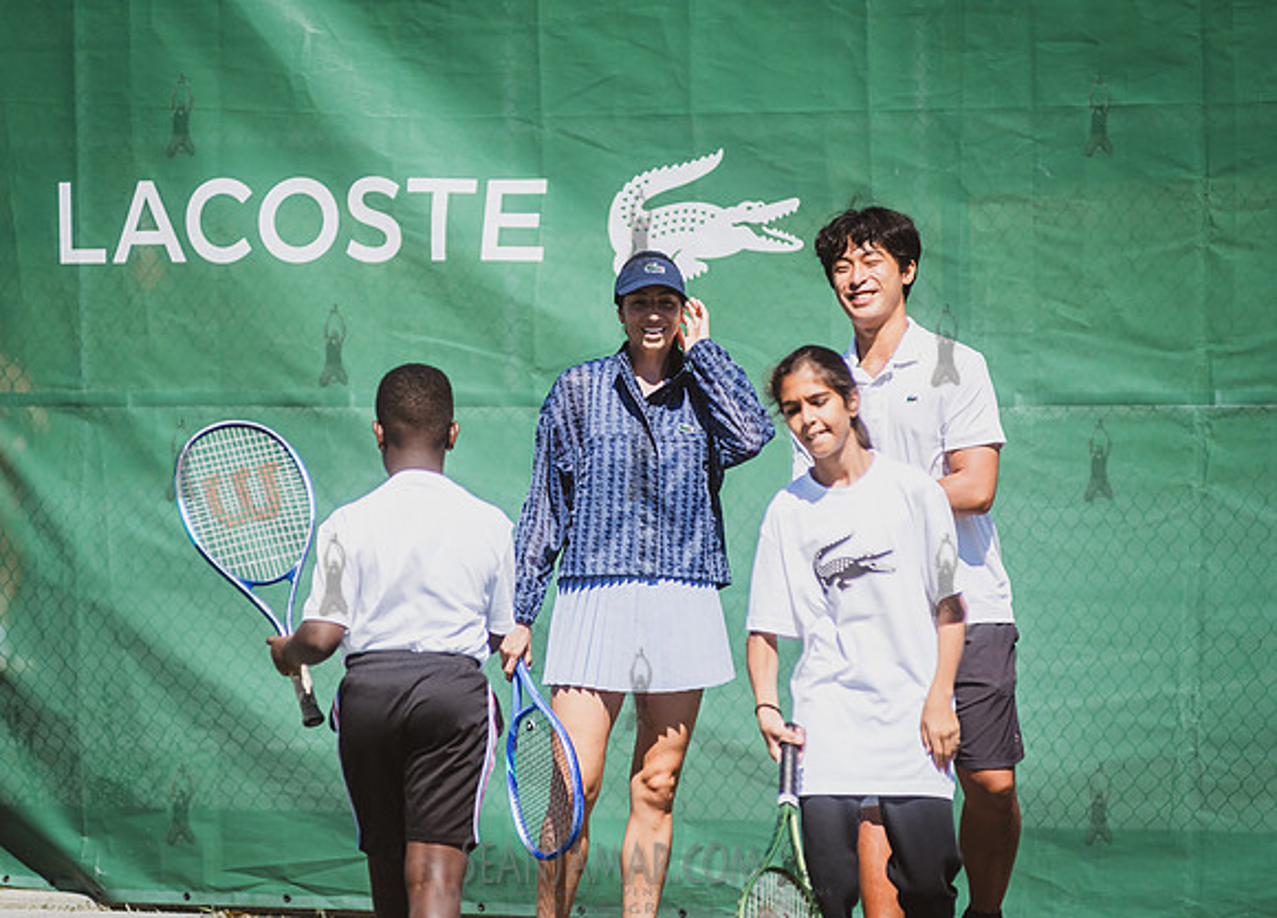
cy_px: 393
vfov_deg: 5.8
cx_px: 617
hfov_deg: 8.1
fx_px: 9060
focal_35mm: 249
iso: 200
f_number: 4
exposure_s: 1/3200
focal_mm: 200
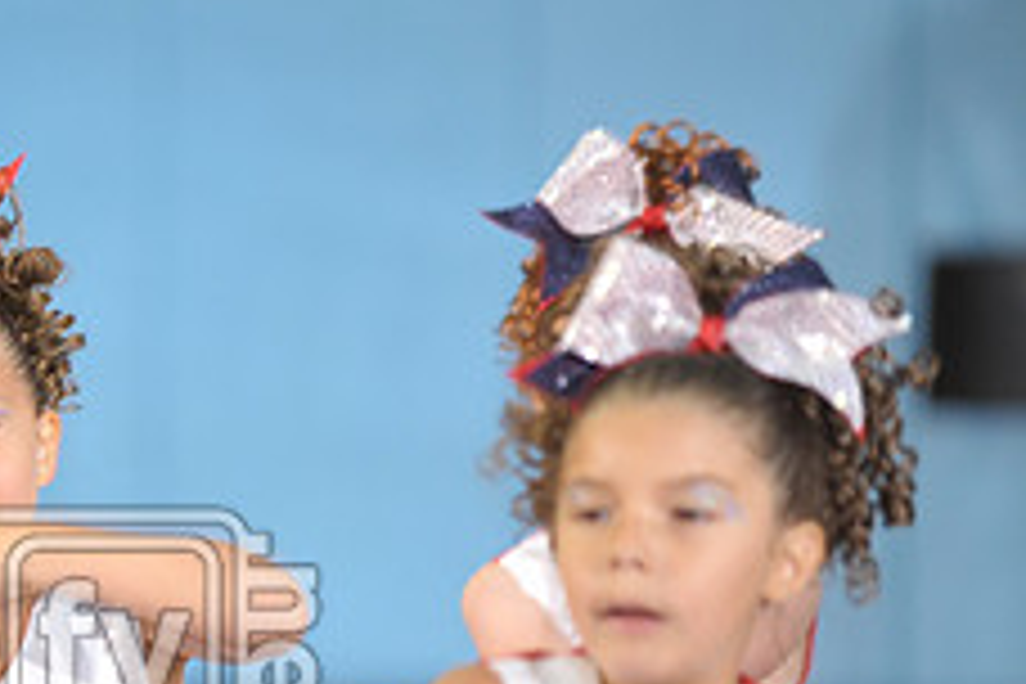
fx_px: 14477
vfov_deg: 2.7
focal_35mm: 508
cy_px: 675
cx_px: -248
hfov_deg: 4.0
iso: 500
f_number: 2.8
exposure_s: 1/100
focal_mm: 200
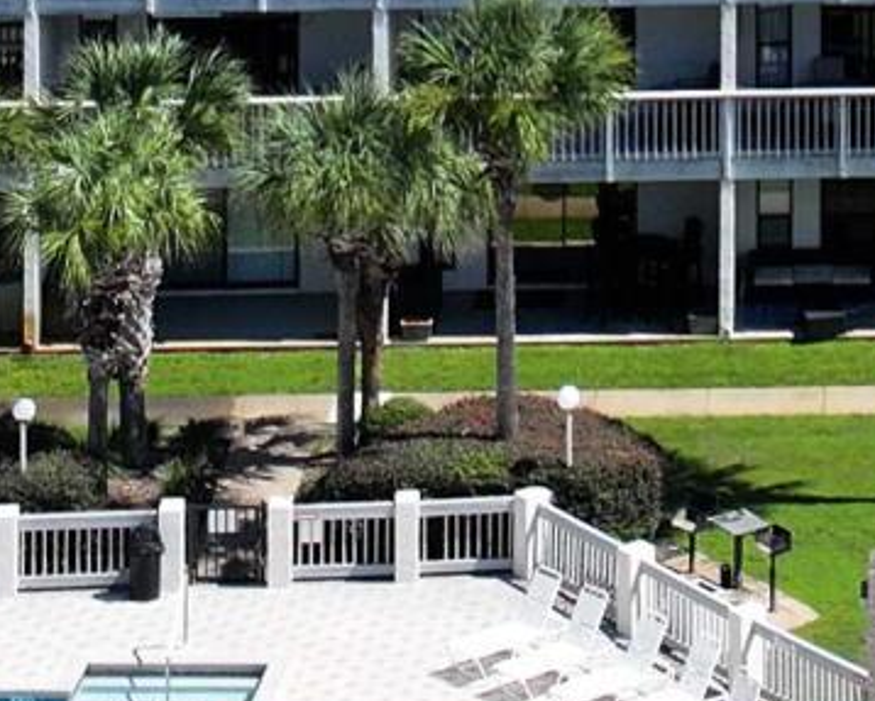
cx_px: 1137
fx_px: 5080
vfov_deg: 7.0
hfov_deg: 9.7
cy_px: -1481
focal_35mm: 196
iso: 120
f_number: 2.8
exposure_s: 1/2000
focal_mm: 12.29
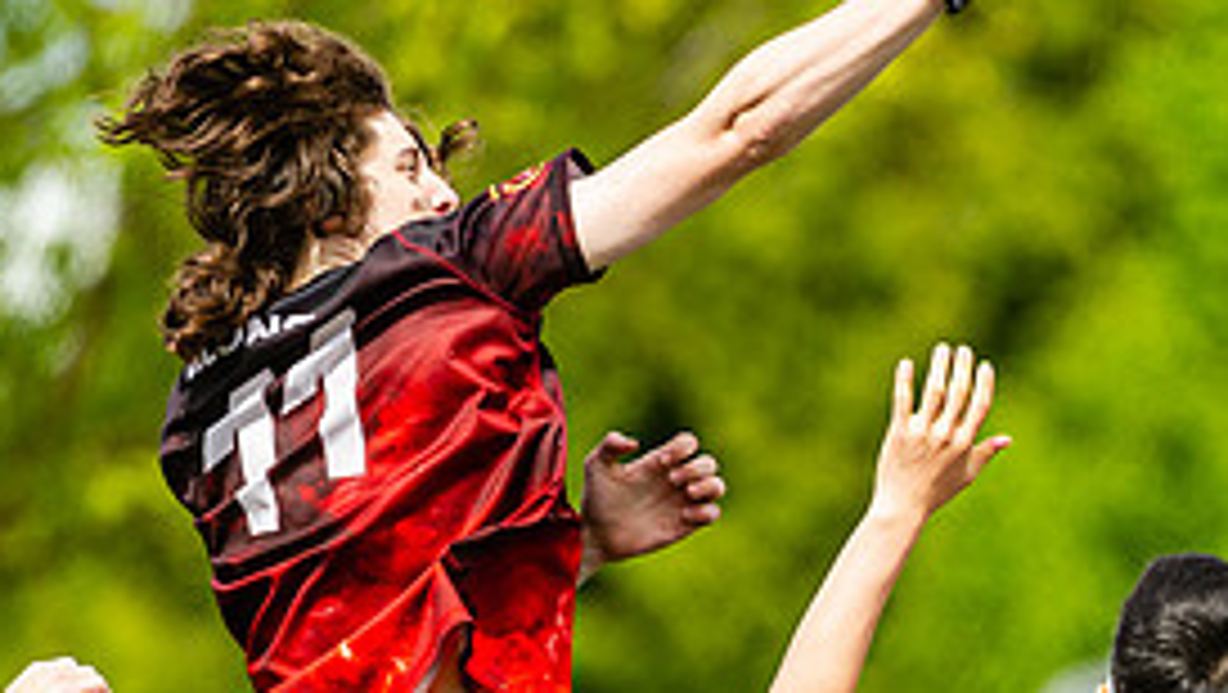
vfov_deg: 1.1
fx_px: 35810
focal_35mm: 1099
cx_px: 843
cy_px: 717
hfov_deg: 2.0
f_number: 4
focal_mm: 400
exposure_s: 1/1000
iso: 200
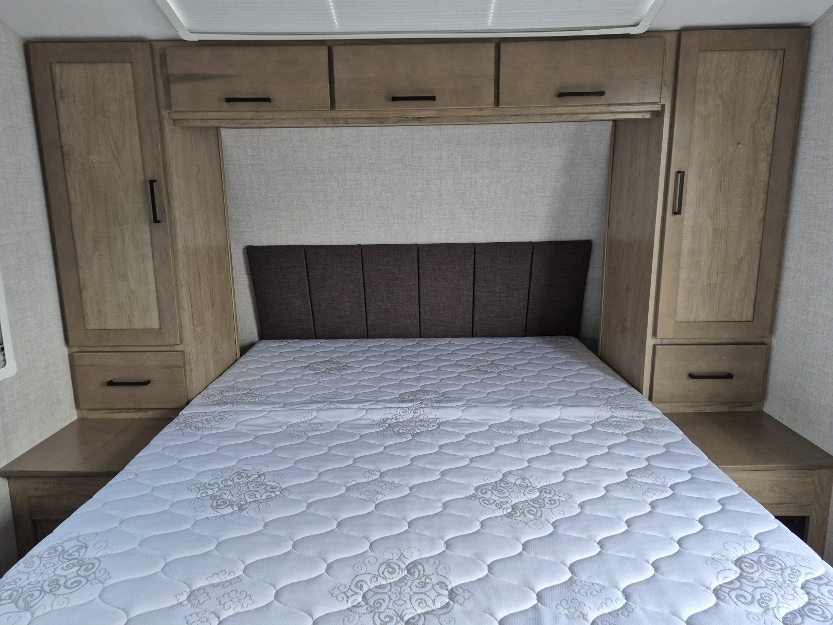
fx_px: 553
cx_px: 416
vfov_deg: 58.9
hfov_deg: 73.9
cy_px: 312
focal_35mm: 23
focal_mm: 5.4
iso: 100
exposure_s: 1/182
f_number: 1.8
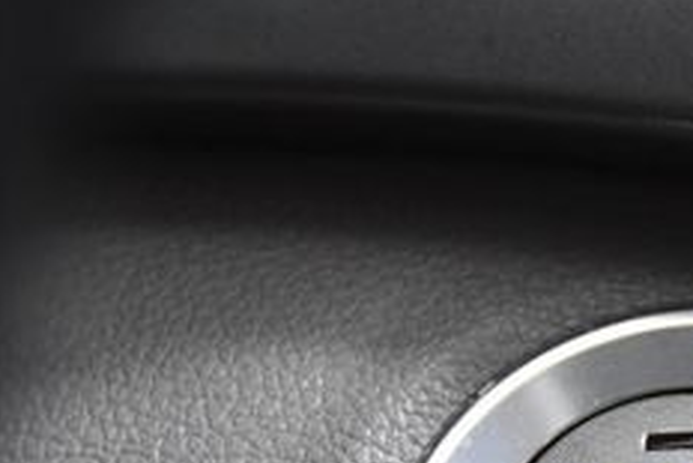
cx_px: 690
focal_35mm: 331
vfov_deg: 4.2
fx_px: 6375
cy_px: 527
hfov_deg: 6.2
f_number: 5.3
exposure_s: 1/160
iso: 2500
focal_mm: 80
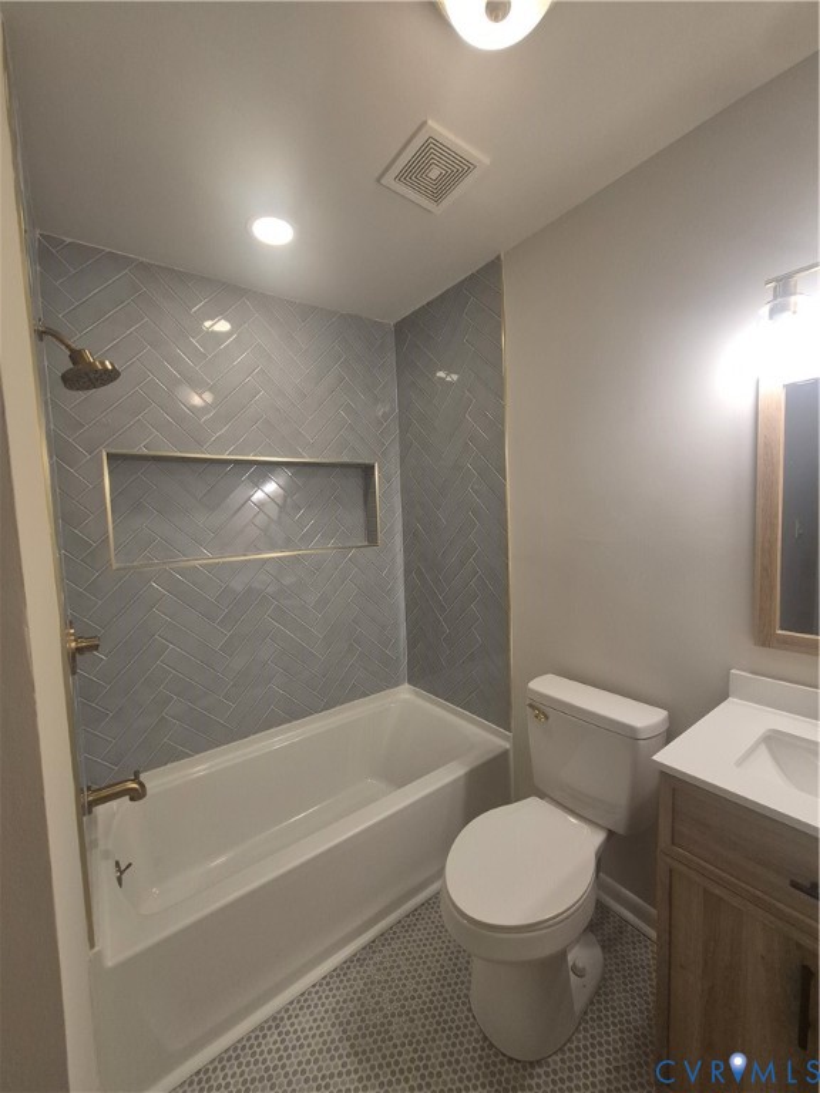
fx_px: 411
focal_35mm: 13
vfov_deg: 106.2
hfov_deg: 89.9
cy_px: 546
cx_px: 410
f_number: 2.2
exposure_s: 1/120
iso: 80
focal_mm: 1.74
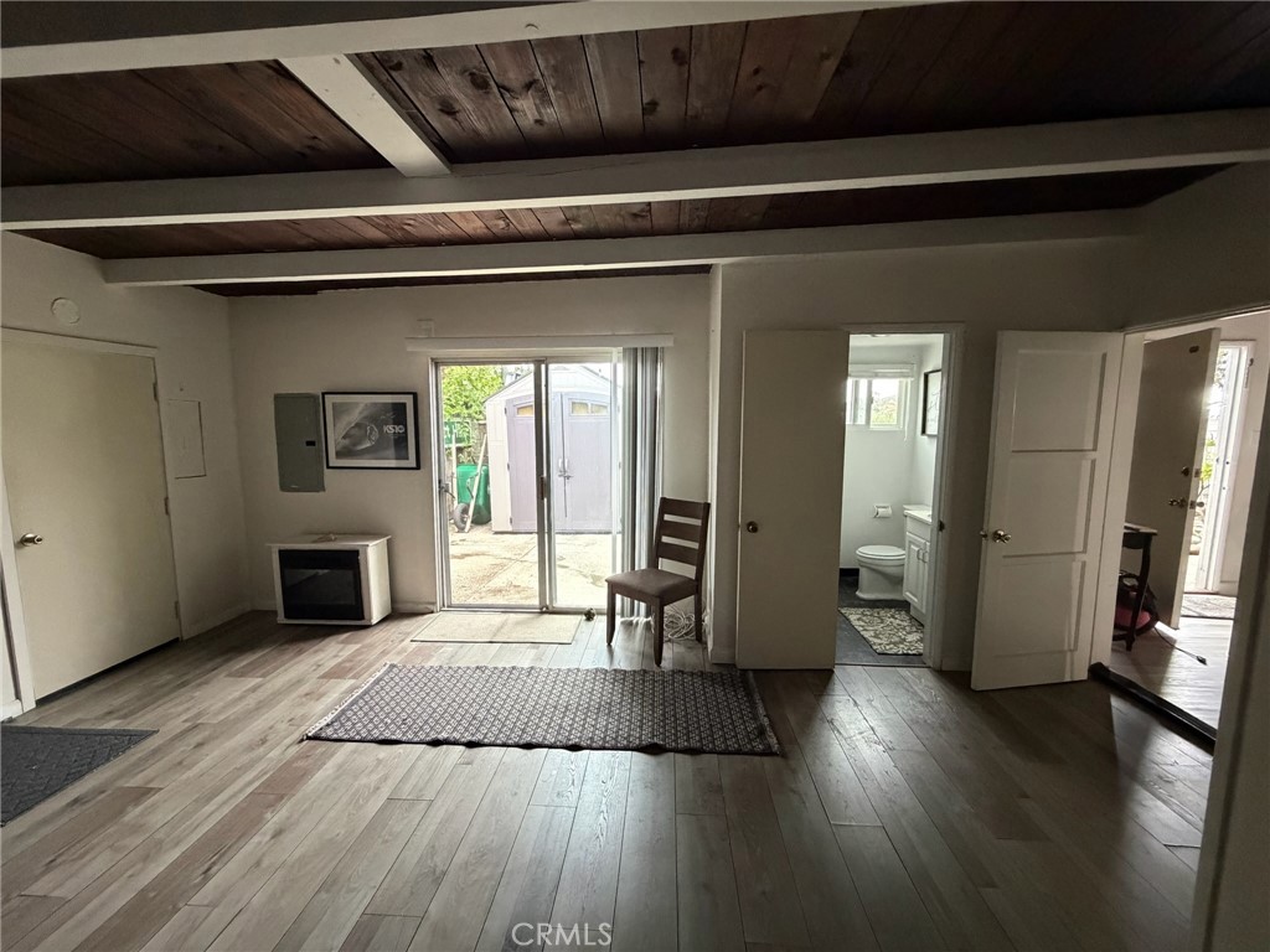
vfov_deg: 85.7
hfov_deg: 102.1
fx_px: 514
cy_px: 476
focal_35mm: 14
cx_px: 635
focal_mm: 2.22
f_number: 2.2
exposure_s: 1/60
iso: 800
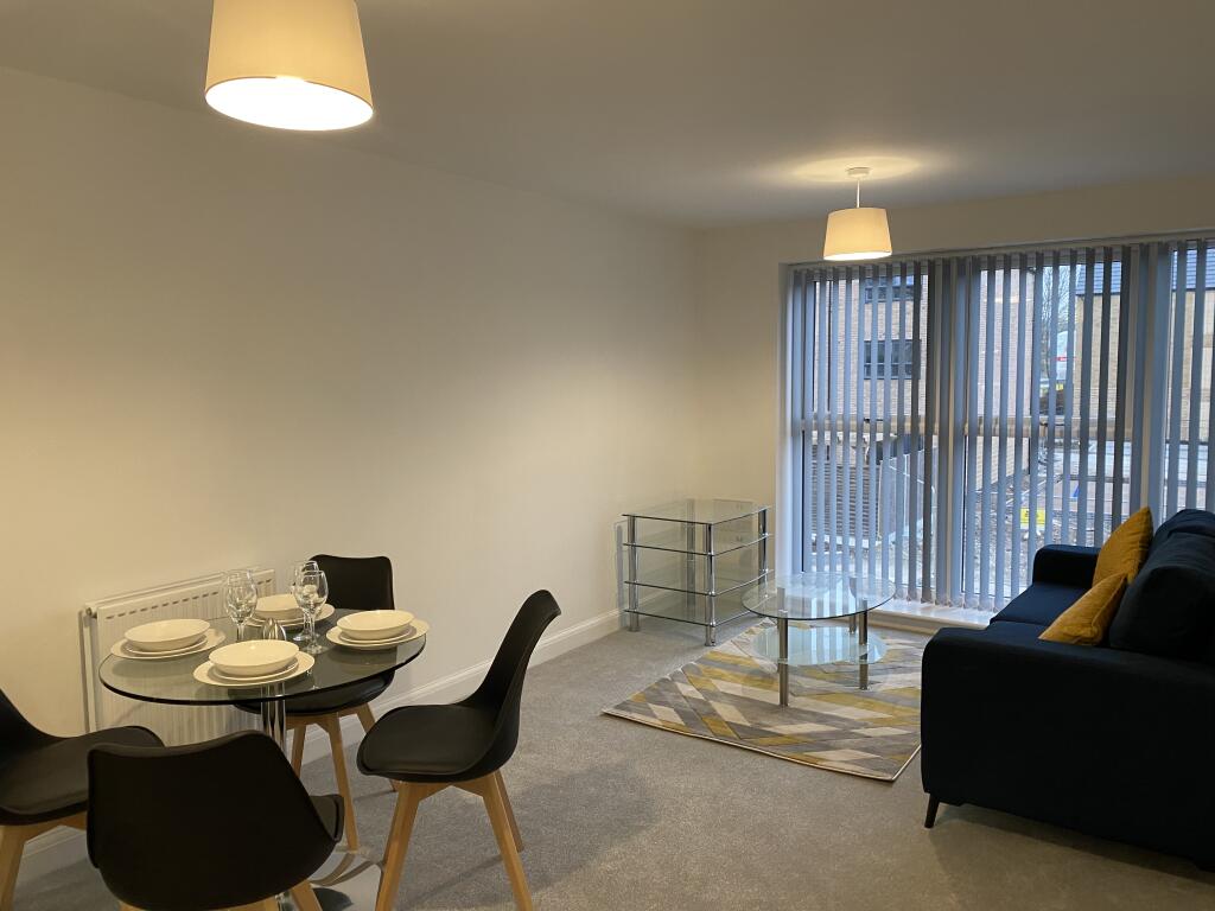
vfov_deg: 53.1
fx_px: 913
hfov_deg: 67.3
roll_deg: +0.5
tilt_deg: -5.0
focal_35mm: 26
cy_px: 456
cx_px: 608
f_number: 1.8
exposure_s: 1/50
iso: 200
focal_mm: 4.25
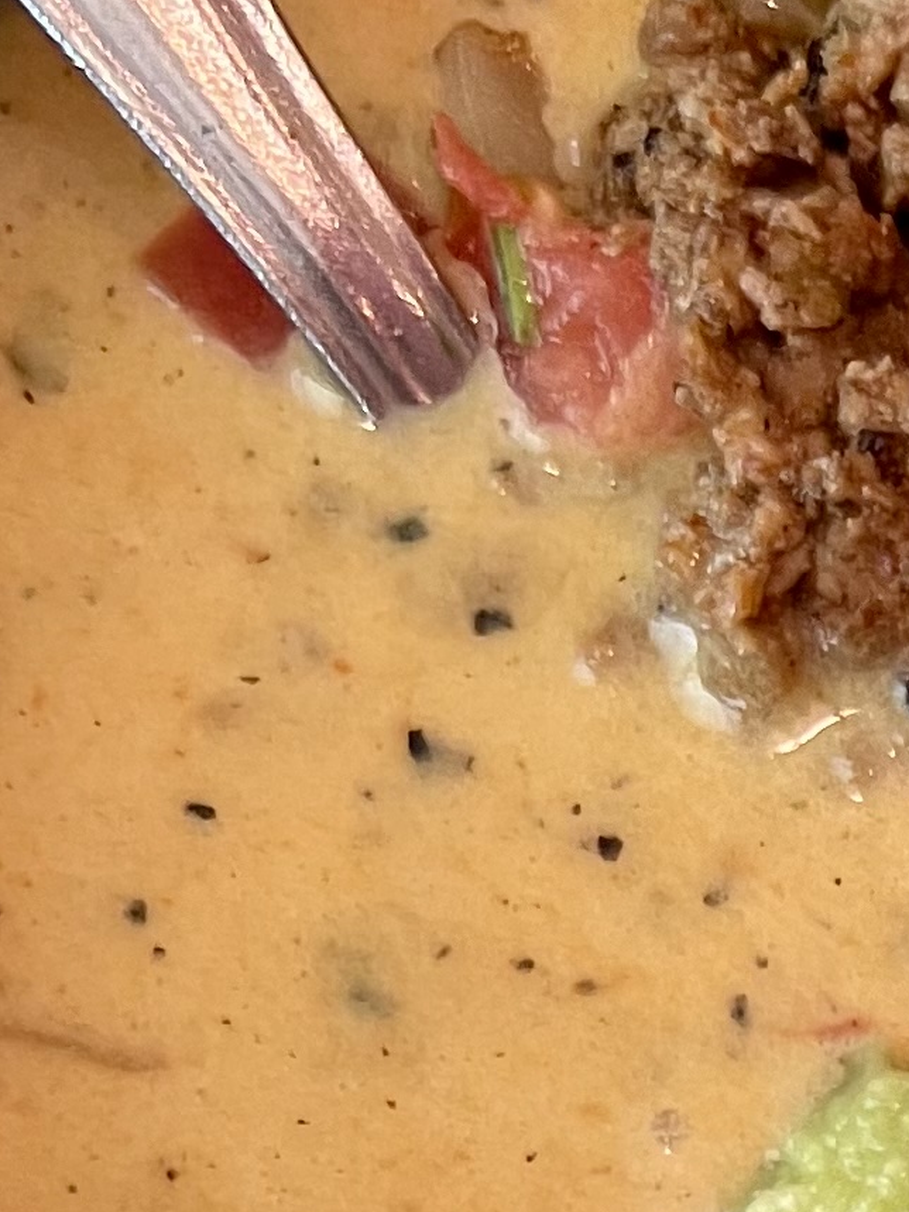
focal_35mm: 122
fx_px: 4273
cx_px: 1931
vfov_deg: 14.2
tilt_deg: -82.6
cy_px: 2198
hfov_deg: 10.9
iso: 160
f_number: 1.5
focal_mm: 5.7
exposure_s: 1/60
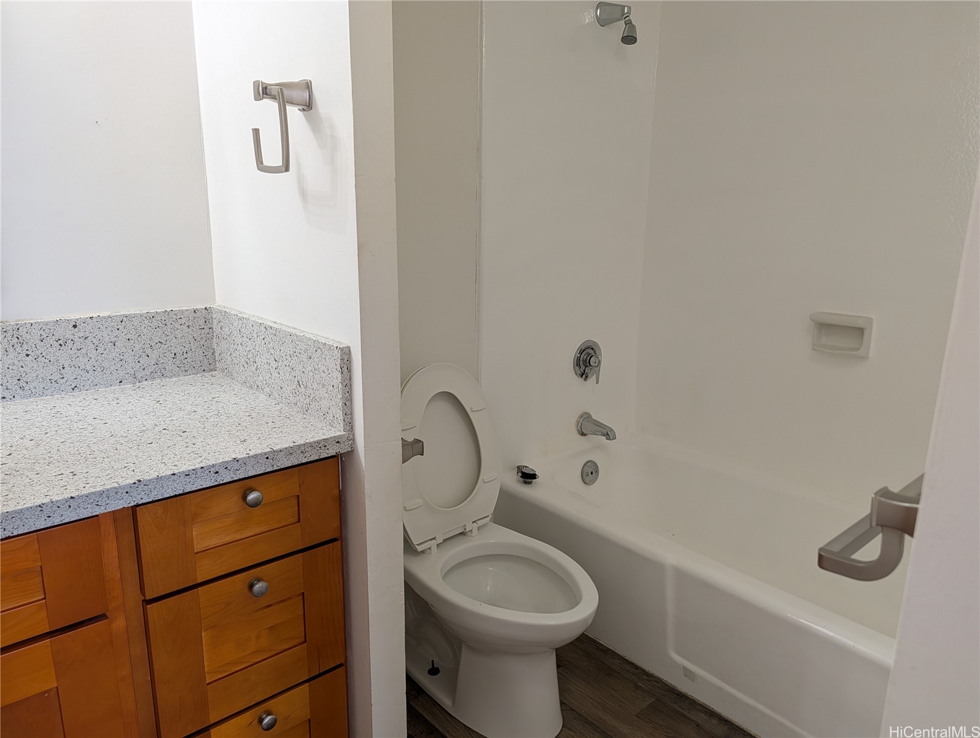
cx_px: 490
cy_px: 369
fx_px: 680
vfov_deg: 56.9
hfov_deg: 71.5
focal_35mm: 24
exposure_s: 1/120
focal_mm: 6.9
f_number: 1.68
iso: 141
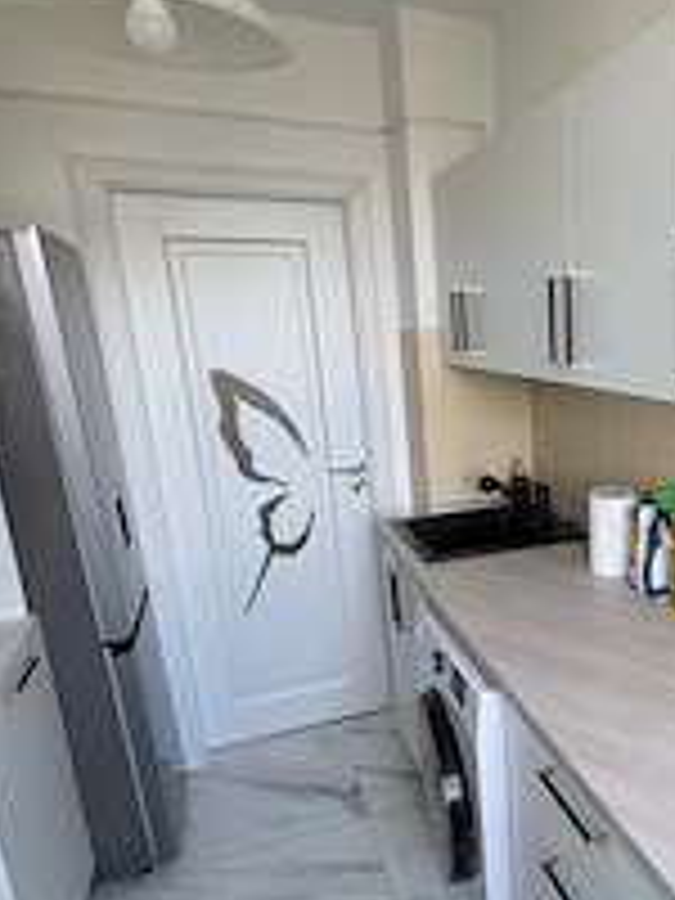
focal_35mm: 28
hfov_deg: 45.8
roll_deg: +0.3
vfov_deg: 63.2
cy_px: 513
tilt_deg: -14.6
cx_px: 585
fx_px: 728
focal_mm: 2.22
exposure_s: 1/99
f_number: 2.2
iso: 80
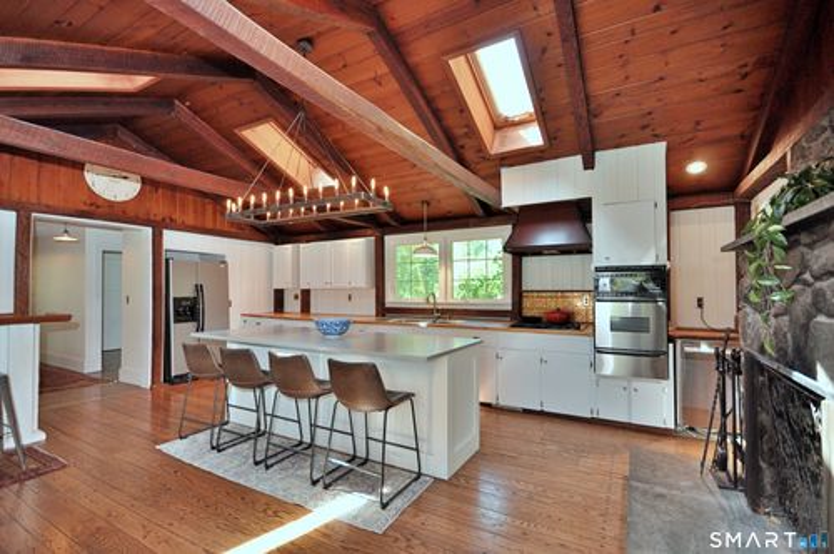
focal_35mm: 16
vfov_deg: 71.9
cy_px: 277
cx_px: 417
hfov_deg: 95.1
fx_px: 382
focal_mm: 11
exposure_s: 1/60
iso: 560
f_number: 4.2
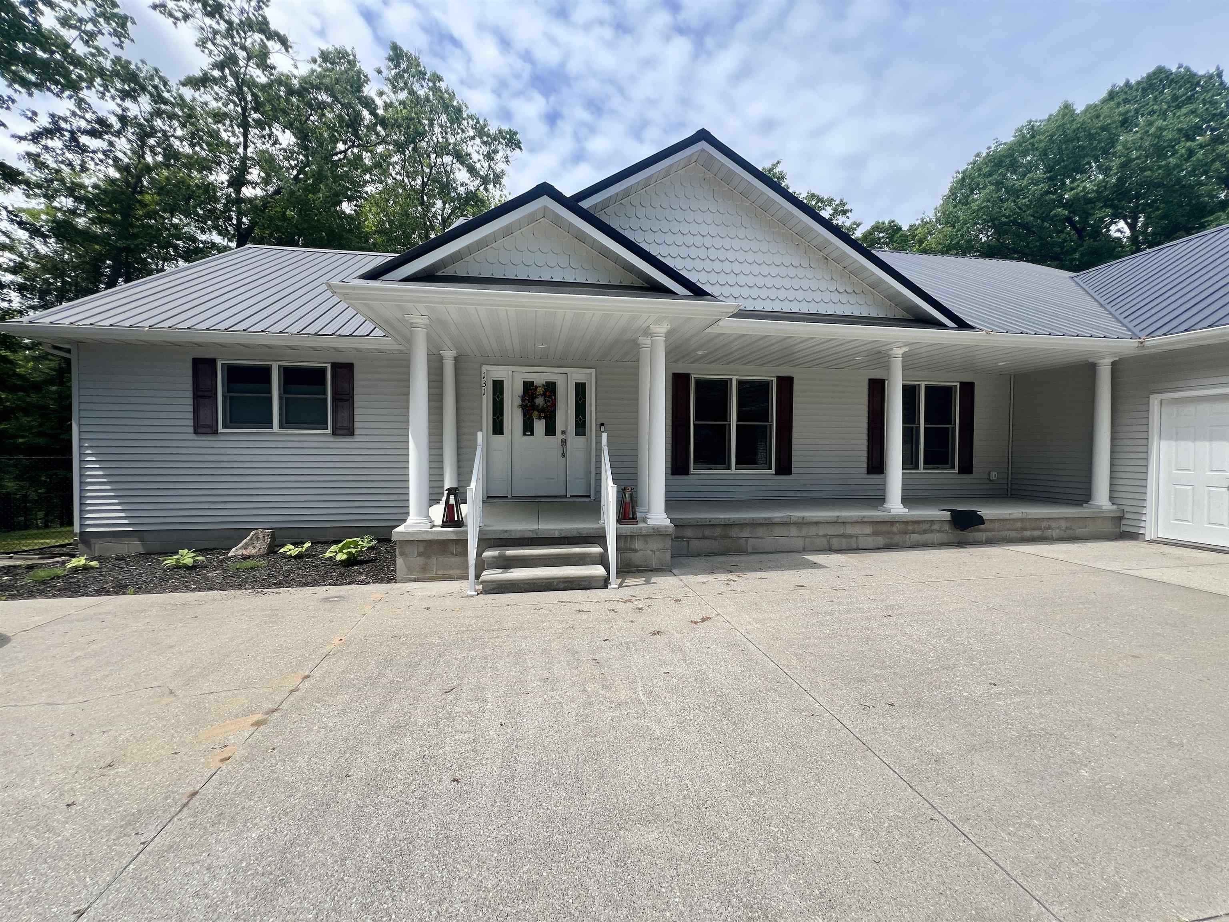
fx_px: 462
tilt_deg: -1.9
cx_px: 614
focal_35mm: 13
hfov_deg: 106.2
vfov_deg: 89.9
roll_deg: +0.2
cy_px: 461
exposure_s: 1/861
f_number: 1.8
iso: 32
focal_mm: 1.57
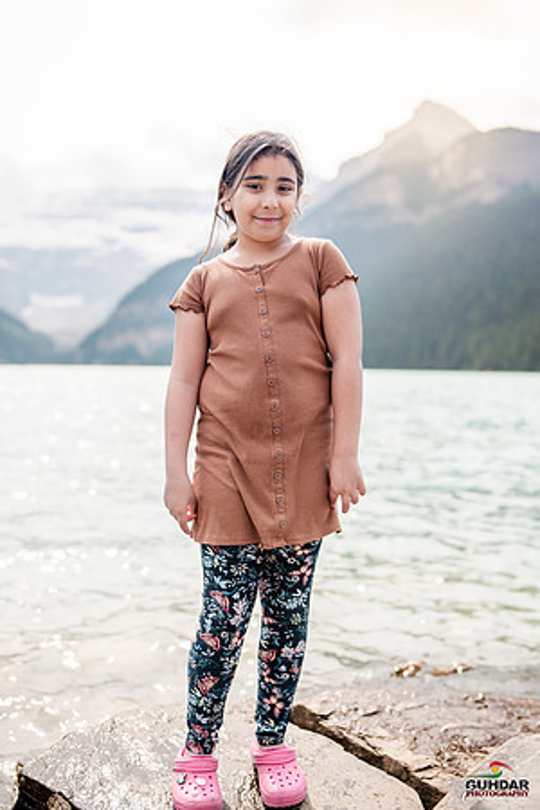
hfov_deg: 37.9
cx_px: 270
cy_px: 405
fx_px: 787
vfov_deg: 54.4
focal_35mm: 35
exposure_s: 1/4000
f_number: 2
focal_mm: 35
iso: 200
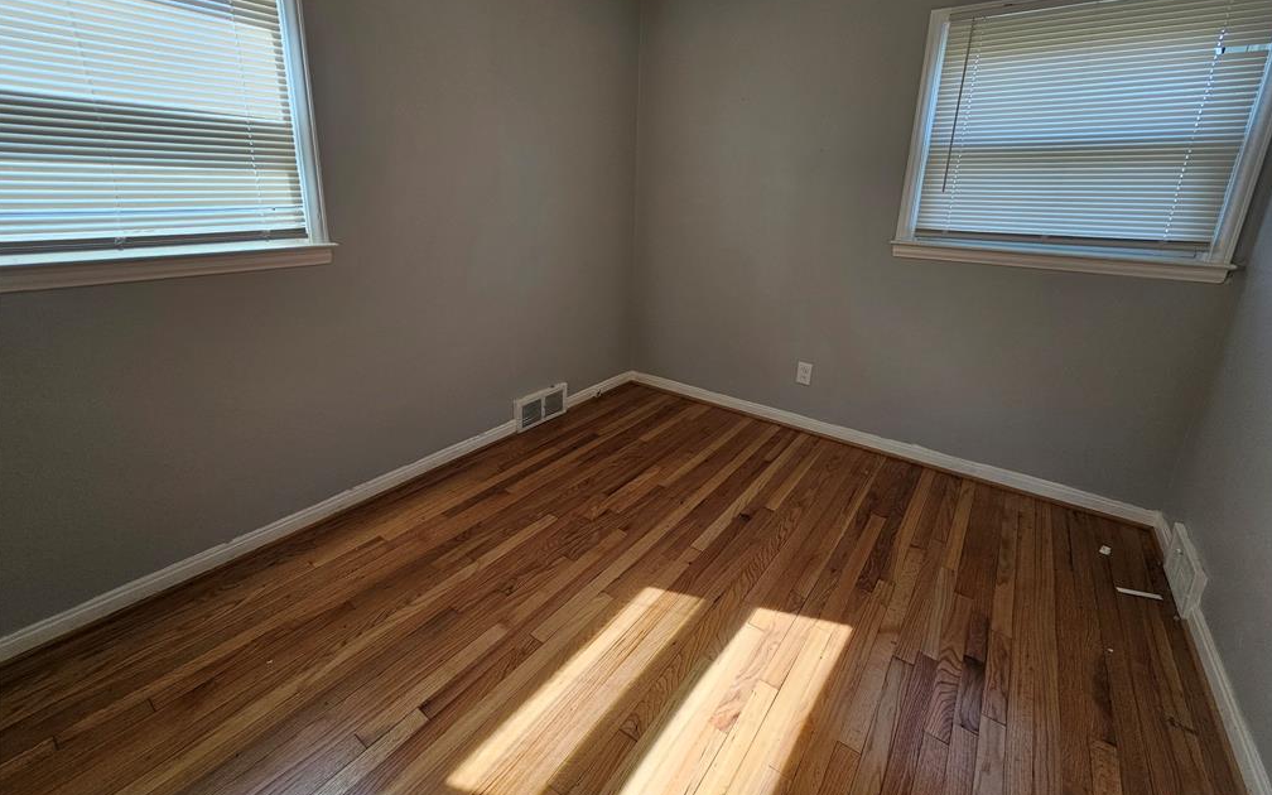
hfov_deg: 105.3
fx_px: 485
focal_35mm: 14
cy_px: 347
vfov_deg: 78.3
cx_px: 639
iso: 64
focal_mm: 2.2
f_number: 2.2
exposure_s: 1/120
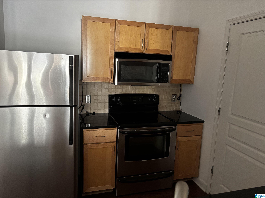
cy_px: 99
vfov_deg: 53.1
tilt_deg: -9.6
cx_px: 132
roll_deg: -2.2
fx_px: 199
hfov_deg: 67.3
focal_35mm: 26
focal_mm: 5.96
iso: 500
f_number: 1.6
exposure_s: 1/41
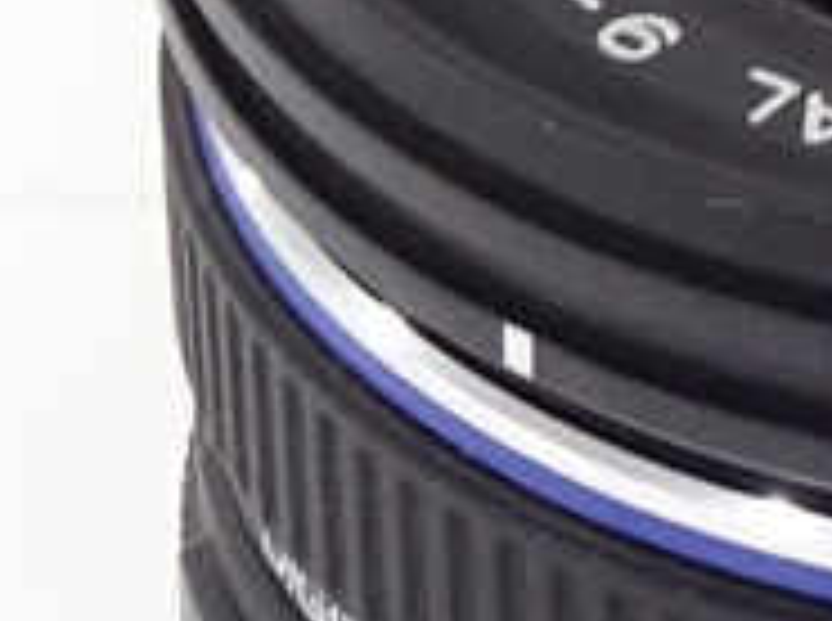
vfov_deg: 3.9
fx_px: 9044
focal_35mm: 377
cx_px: 1102
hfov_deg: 5.2
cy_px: 418
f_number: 4.5
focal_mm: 9.87
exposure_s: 1/60
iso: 400
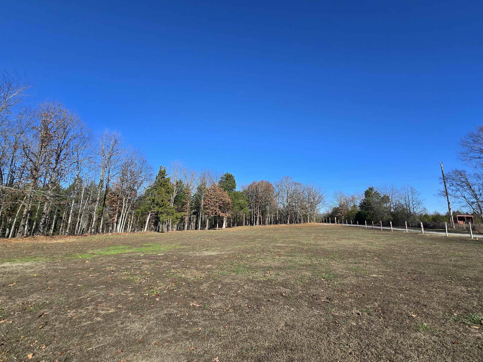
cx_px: 254
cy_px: 148
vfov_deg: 77.4
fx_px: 223
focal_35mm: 16
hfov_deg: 94.4
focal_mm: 2.2
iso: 50
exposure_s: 1/1983
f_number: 2.2
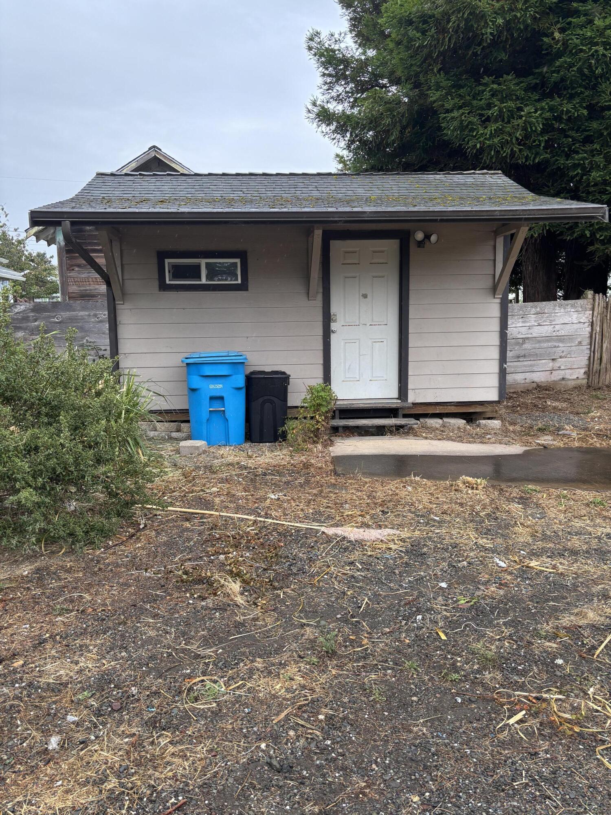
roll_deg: -0.2
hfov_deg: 53.1
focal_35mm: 26
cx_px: 306
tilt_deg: -7.0
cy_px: 408
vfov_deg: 67.3
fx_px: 612
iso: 32
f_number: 1.6
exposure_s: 1/129
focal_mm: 5.96
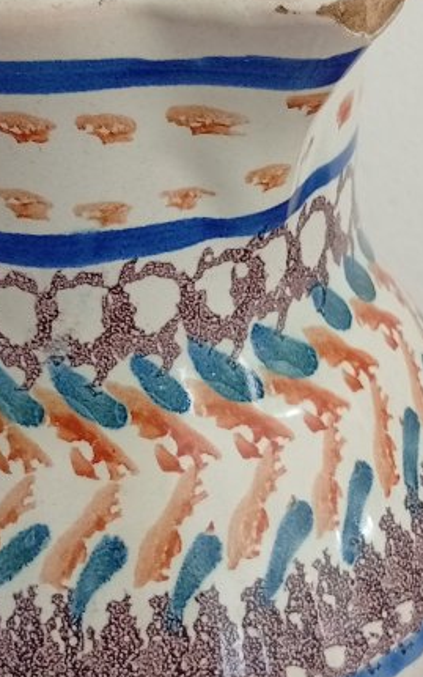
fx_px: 1475
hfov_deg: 16.3
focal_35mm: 80
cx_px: 184
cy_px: 216
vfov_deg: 25.7
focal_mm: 3.84
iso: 104
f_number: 1.8
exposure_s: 1/50
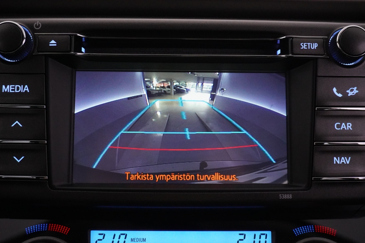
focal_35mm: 44
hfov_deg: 45.0
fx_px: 441
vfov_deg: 30.8
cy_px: 122
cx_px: 182
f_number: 4.5
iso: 5000
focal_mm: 29
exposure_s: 1/60
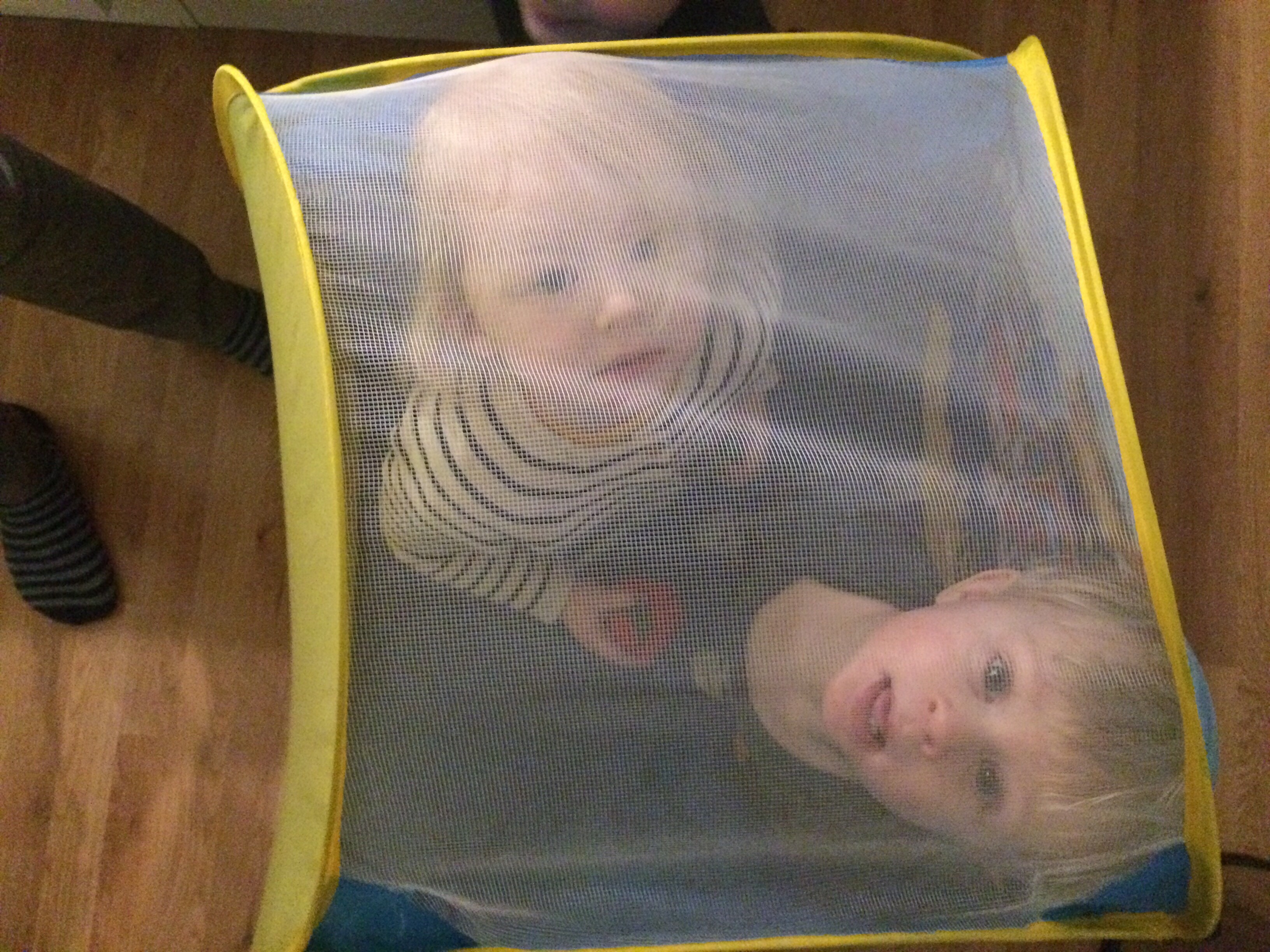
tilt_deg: -83.0
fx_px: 1064
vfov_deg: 48.2
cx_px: 635
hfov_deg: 61.7
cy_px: 476
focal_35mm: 29
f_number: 2.2
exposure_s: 1/17
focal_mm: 4.15
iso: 640
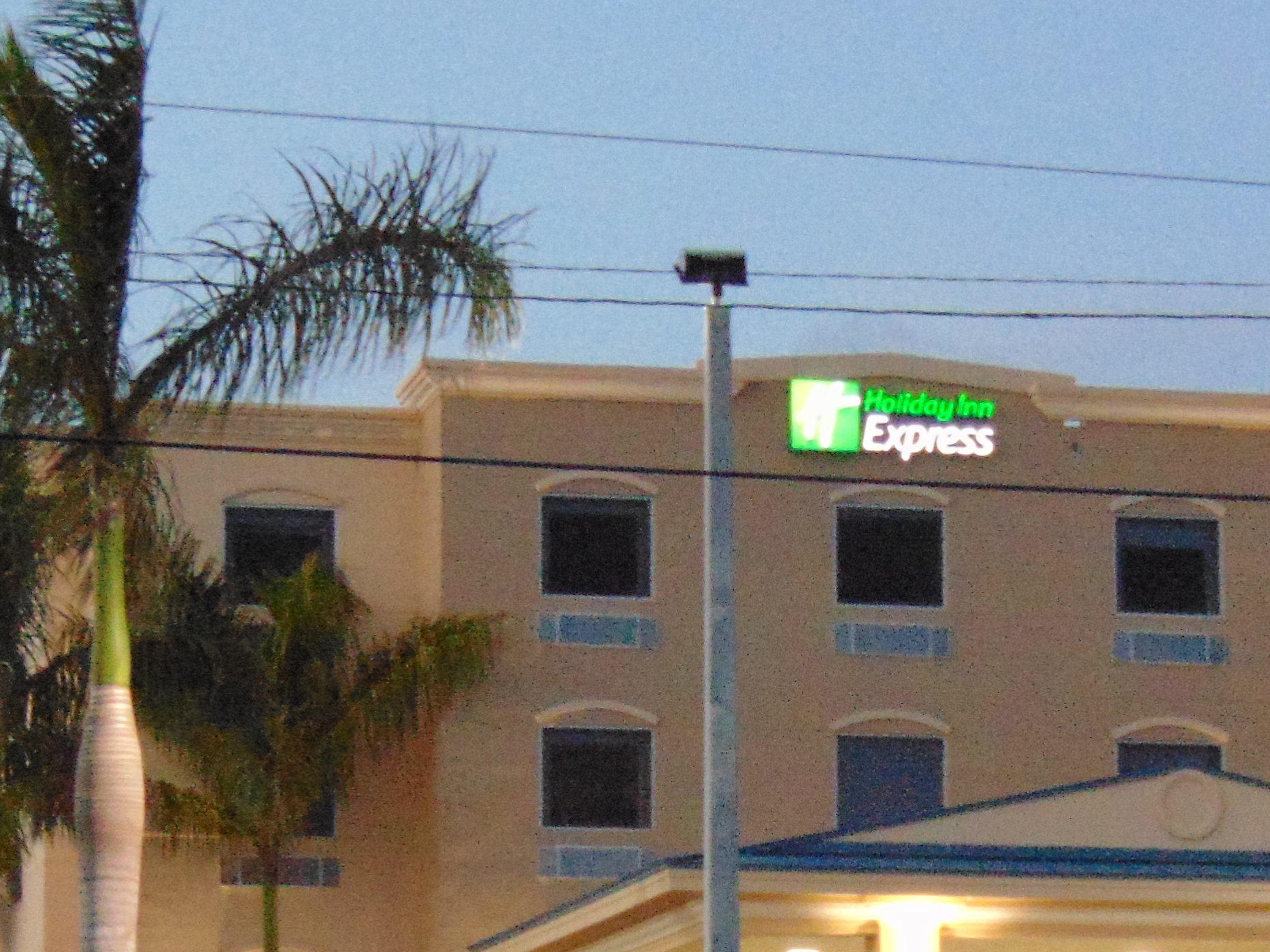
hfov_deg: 14.3
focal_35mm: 138
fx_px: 5063
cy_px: 1026
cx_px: 752
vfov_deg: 10.6
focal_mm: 9
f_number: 3.5
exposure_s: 1/20
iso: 500
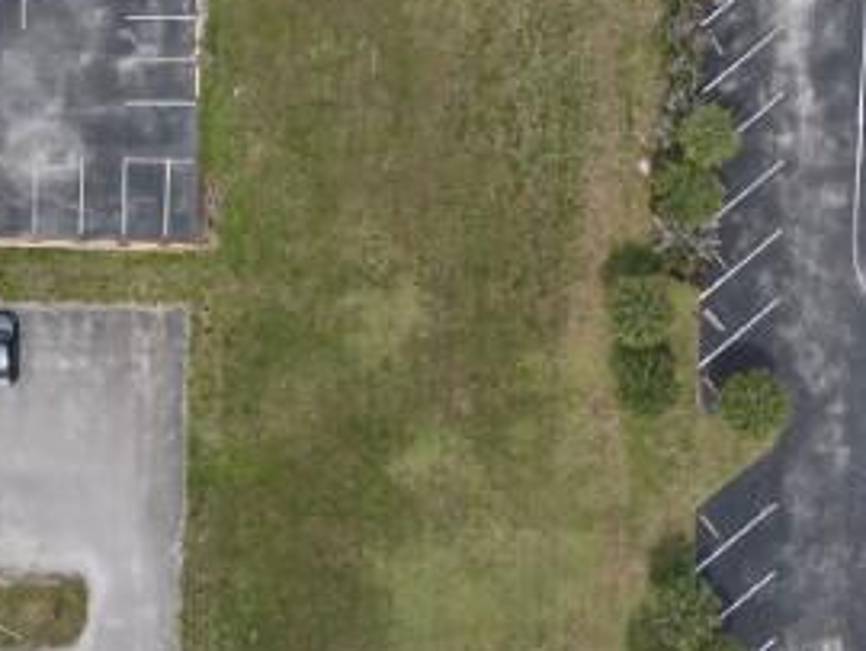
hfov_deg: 27.4
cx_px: 414
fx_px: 1778
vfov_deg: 20.7
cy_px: 298
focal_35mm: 71
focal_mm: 4.5
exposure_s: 1/30
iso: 100
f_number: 2.8
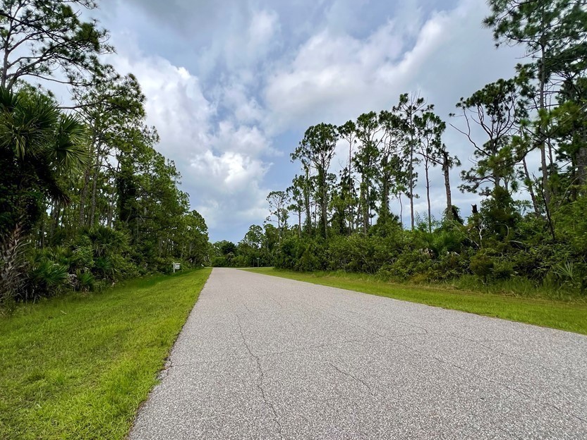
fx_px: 271
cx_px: 270
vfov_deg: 77.9
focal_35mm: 16
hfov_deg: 94.3
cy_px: 243
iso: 32
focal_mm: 1.57
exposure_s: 1/1155
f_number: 1.8
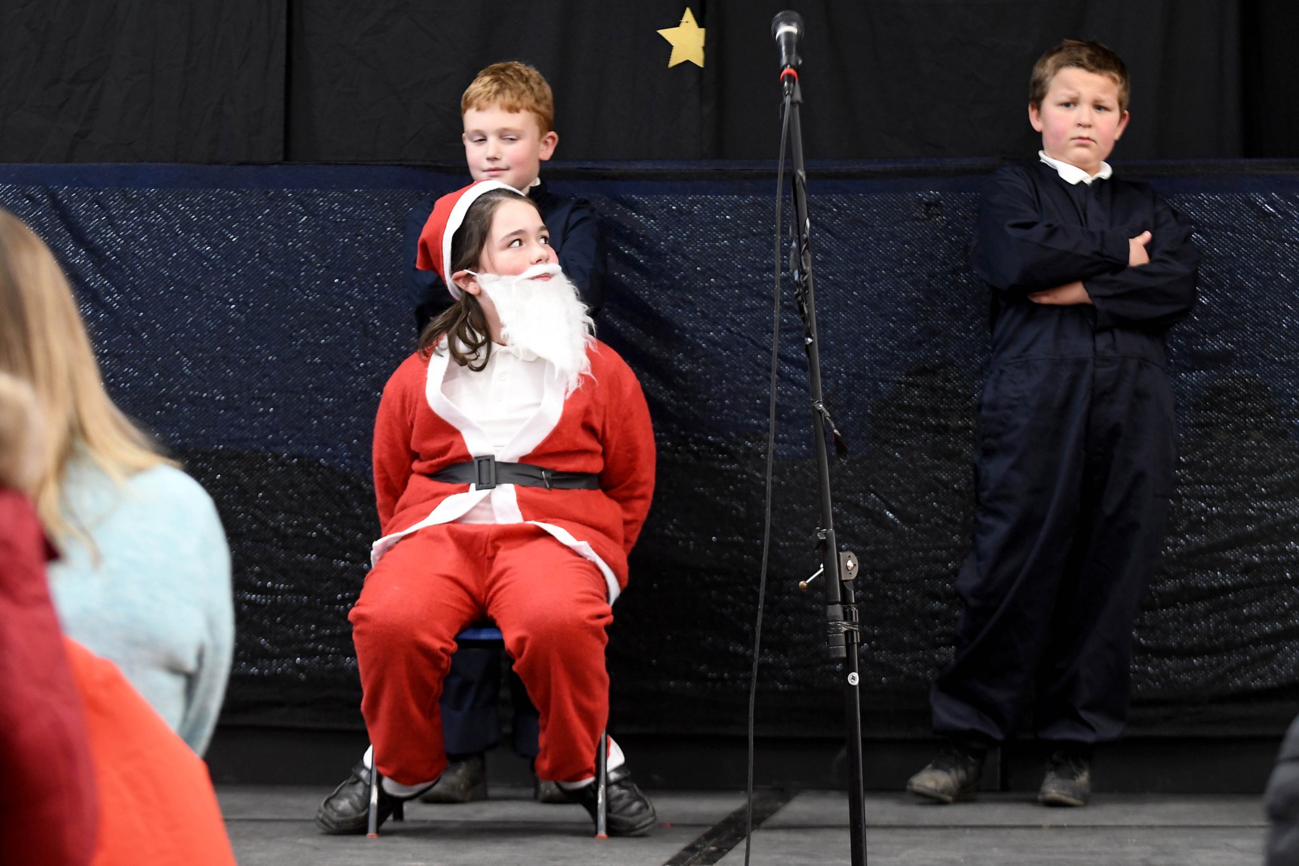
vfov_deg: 11.1
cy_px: 433
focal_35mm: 123
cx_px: 650
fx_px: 4438
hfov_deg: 16.7
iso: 2000
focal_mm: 82
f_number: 4.5
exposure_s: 1/125
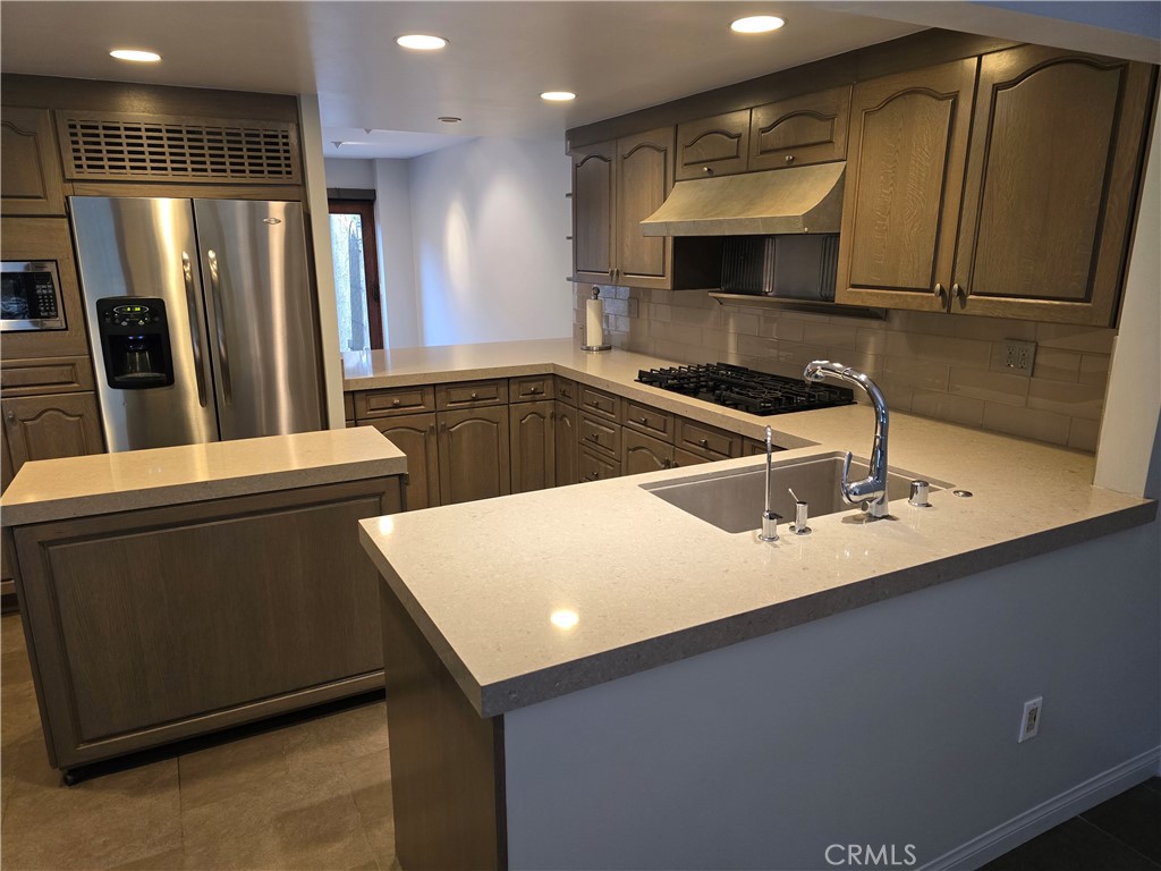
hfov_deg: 73.9
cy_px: 436
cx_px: 580
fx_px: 771
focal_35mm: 23
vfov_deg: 58.9
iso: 400
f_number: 1.7
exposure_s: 1/120
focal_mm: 6.3
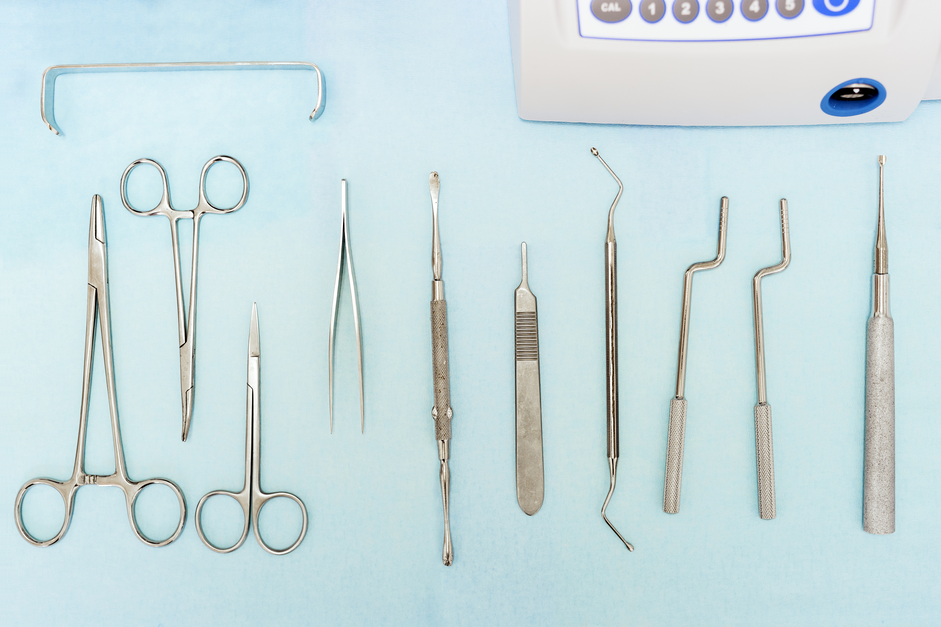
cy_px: 314
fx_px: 1307
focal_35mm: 50
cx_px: 470
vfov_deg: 27.0
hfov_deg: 39.6
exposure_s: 1/200
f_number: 2.8
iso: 640
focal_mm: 50
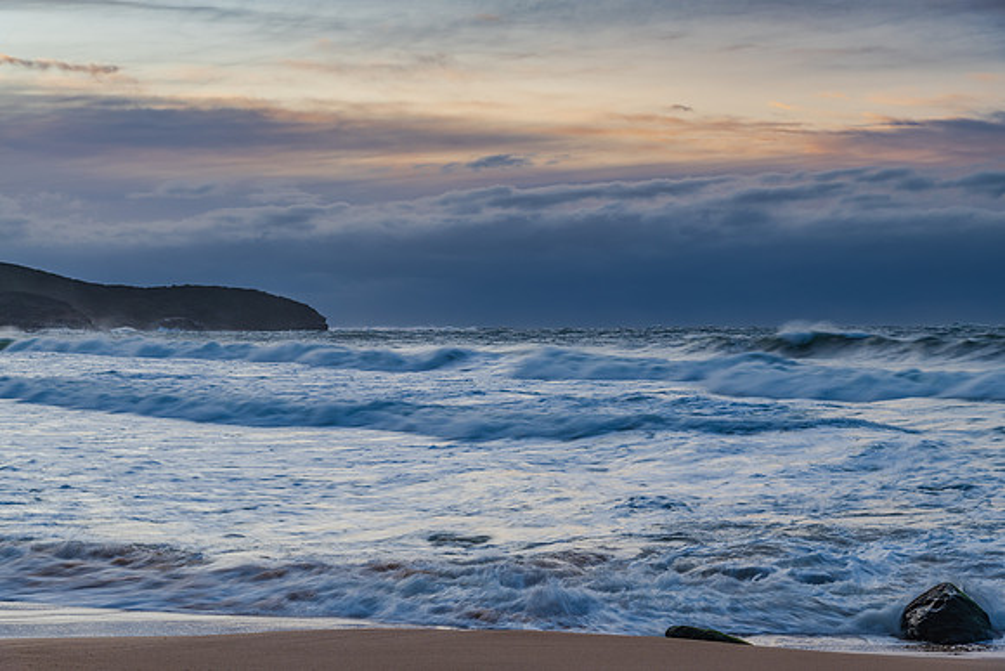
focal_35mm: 66
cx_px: 502
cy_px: 336
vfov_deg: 20.5
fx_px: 1852
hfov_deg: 30.4
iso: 64
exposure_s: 1/8
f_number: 9
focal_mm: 66
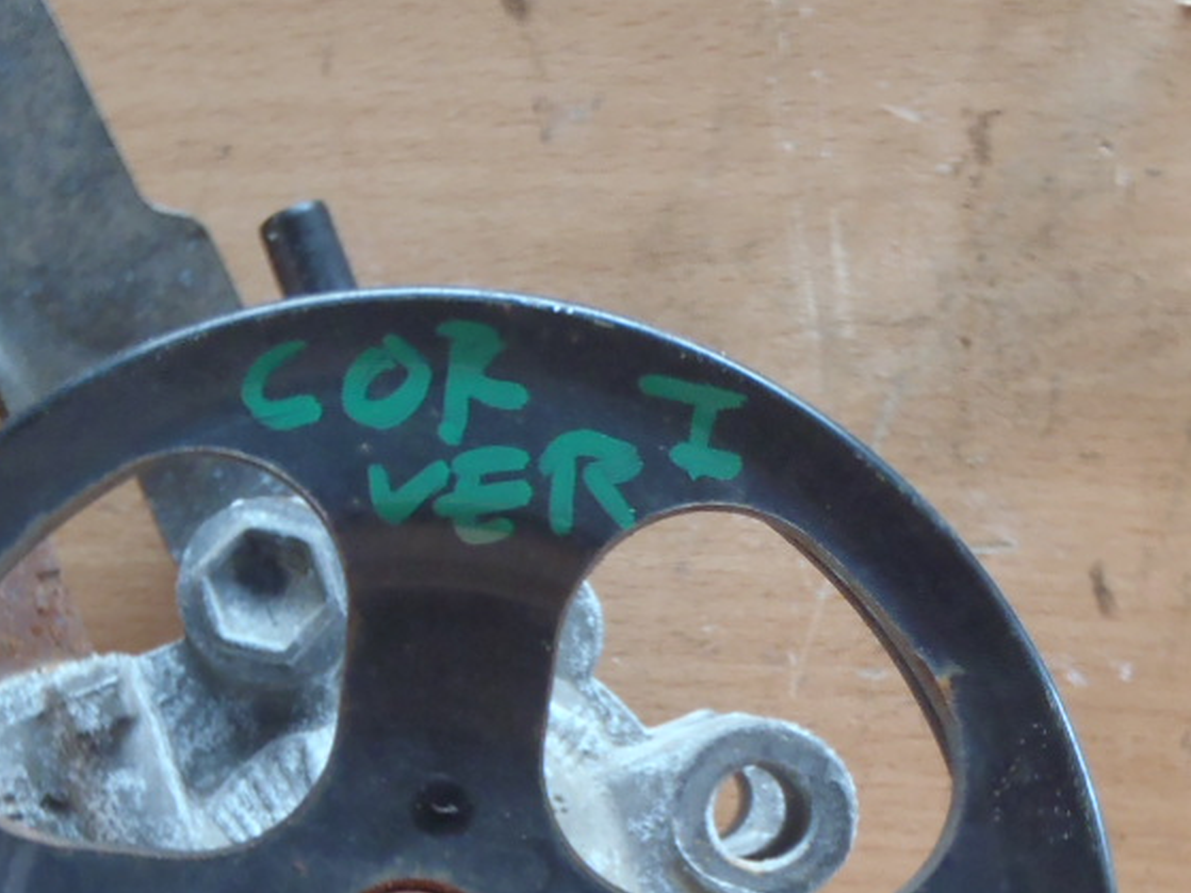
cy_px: 878
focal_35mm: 87
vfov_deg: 16.6
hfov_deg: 22.2
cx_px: 219
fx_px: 2993
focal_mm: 6.83
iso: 200
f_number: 4.6
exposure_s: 1/4
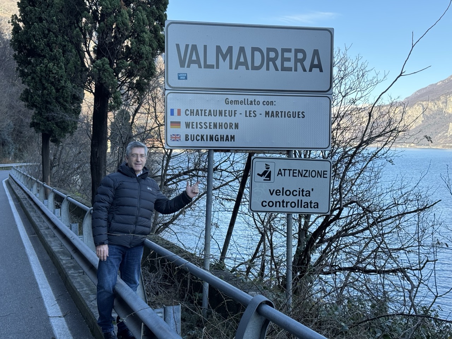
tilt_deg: -2.8
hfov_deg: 39.7
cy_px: 170
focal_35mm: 48
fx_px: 627
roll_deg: -0.4
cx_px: 226
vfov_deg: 30.3
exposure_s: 1/685
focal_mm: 6.76
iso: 64
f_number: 1.78
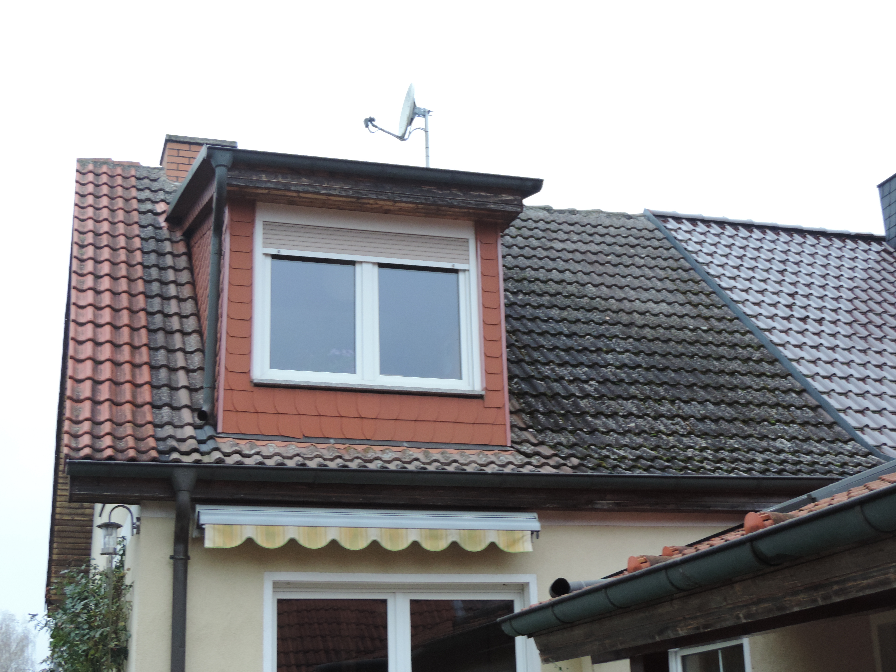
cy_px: 336
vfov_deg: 29.1
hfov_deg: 38.2
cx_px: 448
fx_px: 1294
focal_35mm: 50
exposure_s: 1/50
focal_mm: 8.9
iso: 320
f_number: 3.6
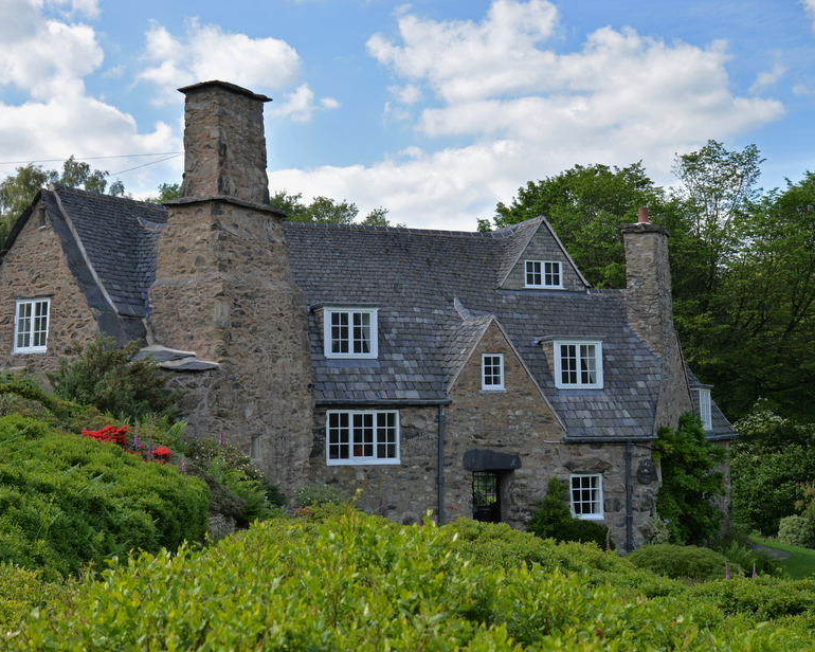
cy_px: 325
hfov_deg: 34.1
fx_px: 1327
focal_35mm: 55
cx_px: 347
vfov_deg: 27.6
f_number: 11
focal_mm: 48
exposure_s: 1/160
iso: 200
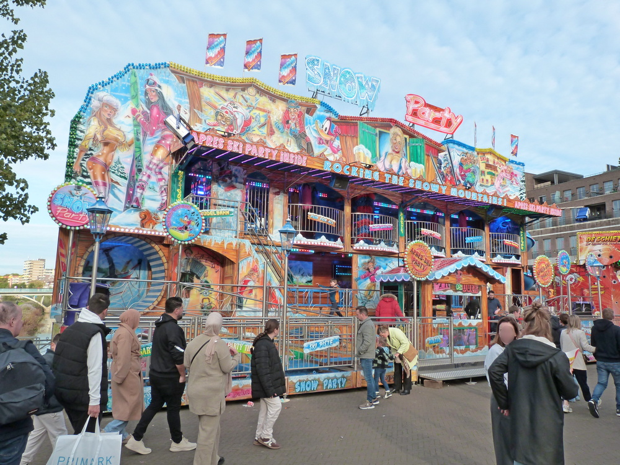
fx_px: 448
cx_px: 310
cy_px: 232
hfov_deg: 69.4
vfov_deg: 54.9
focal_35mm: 25
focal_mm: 4.5
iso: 200
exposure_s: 1/250
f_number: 4.5
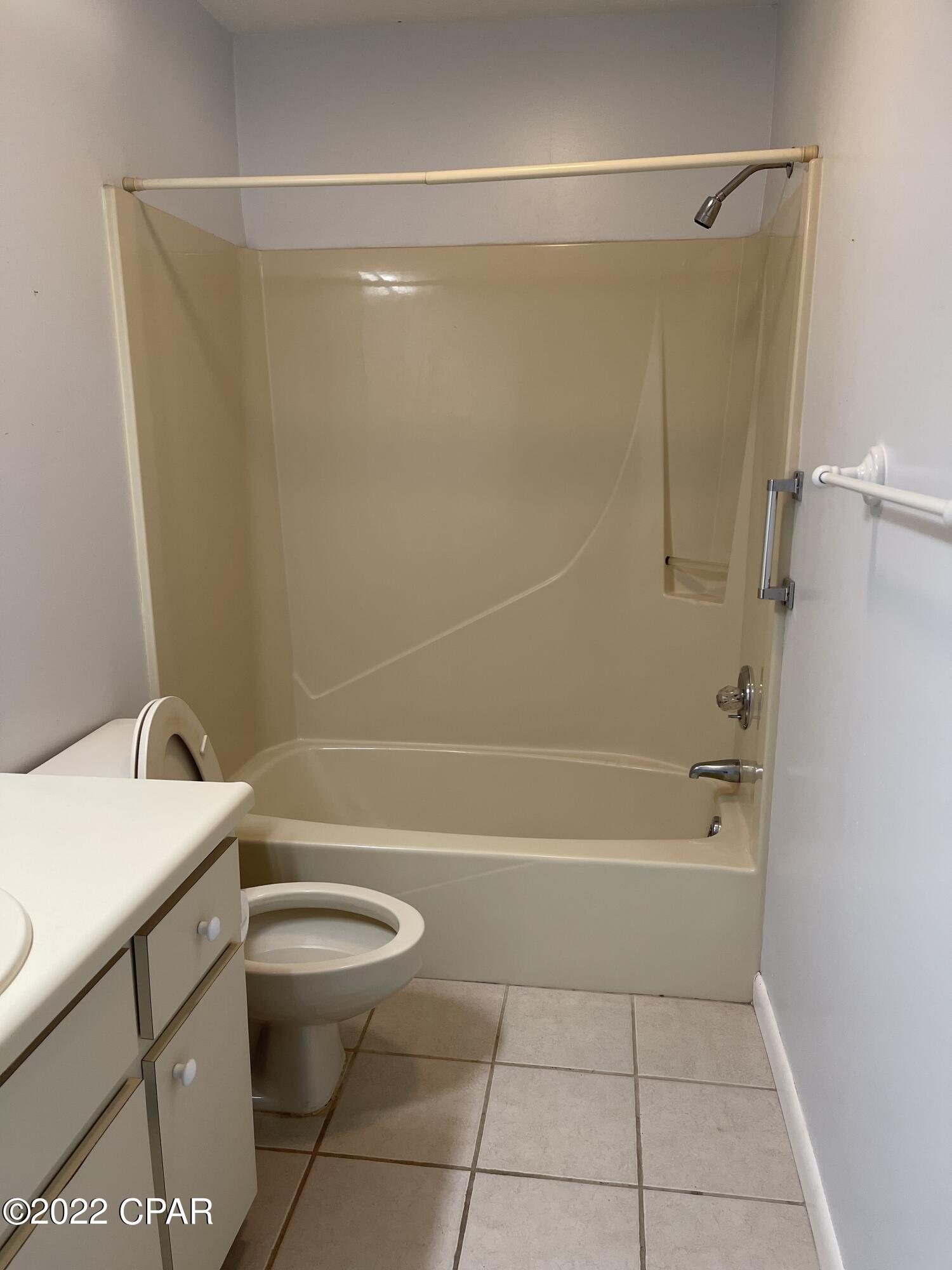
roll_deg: +0.5
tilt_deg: -11.8
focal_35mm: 26
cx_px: 476
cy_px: 635
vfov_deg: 67.3
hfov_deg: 53.1
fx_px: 953
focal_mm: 5.1
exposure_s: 1/60
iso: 160
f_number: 1.6
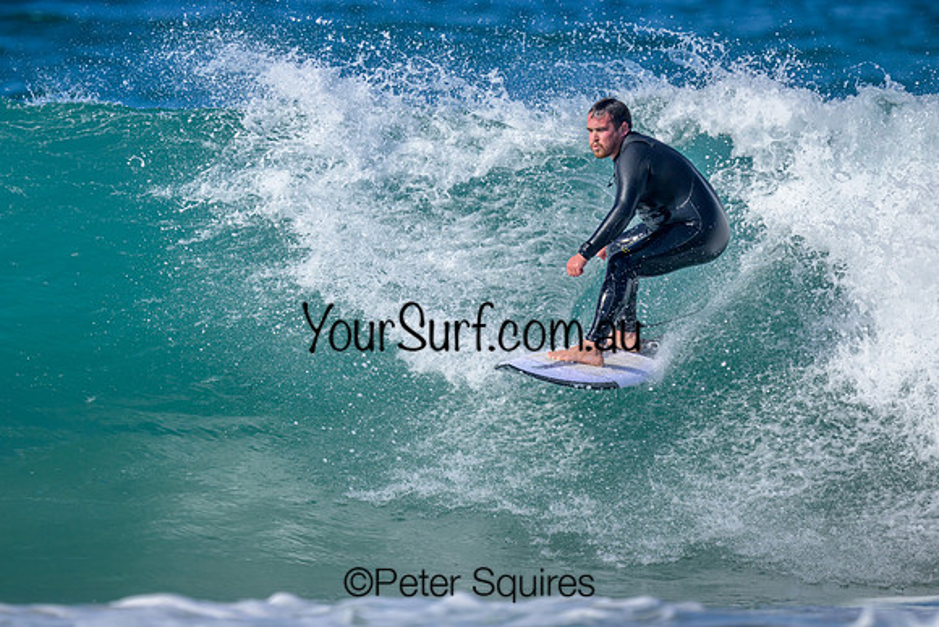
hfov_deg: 2.1
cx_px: 374
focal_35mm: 963
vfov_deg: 1.4
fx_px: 25134
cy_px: 292
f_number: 6.3
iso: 250
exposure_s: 1/2000
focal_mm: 800
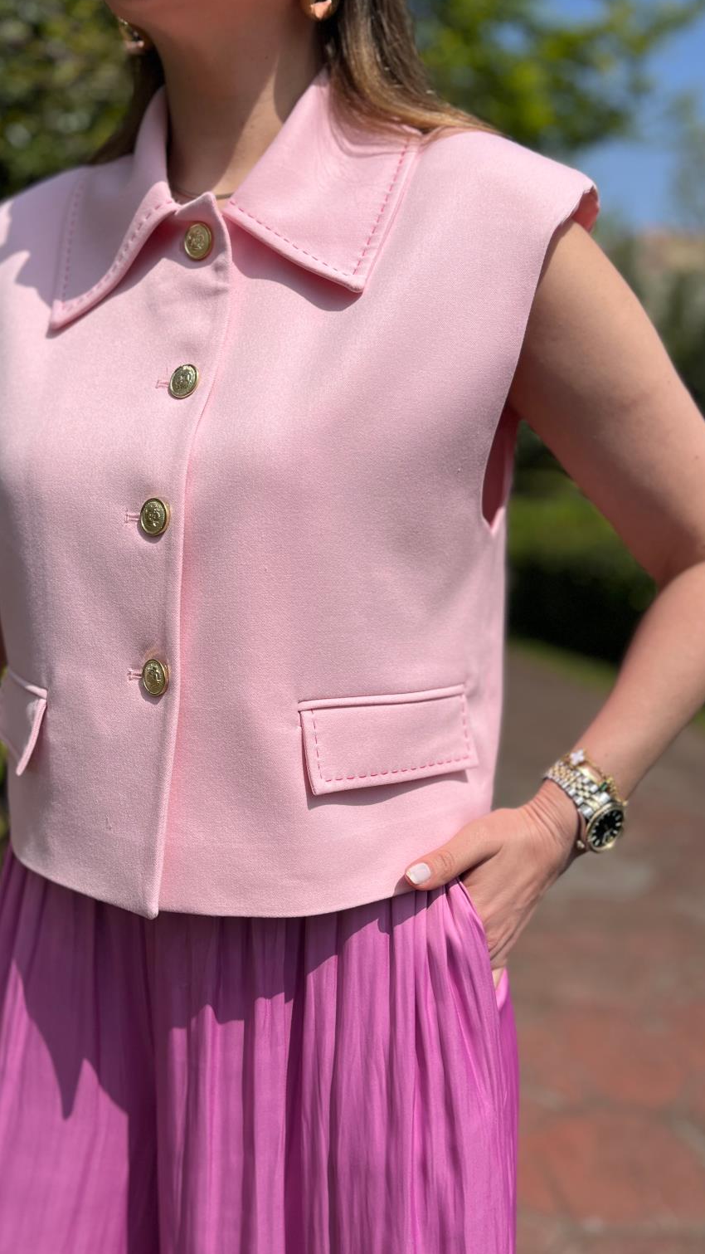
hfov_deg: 38.8
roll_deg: -0.4
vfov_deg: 64.3
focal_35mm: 30
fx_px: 997
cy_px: 633
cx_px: 298
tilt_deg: -9.2
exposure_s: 1/7874
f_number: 1.6
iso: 50
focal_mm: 5.1
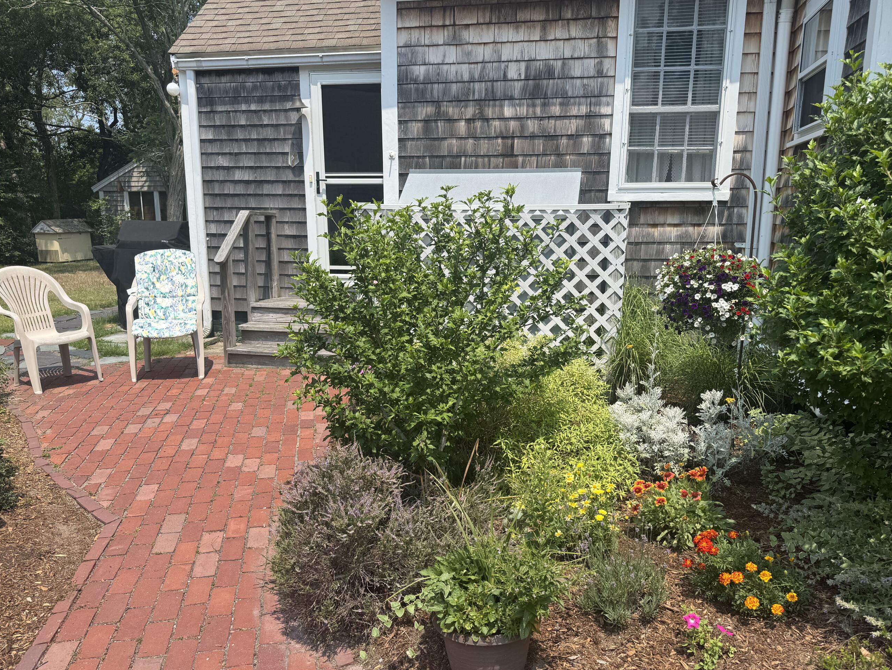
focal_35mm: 28
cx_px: 461
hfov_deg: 63.4
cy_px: 373
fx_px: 722
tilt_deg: -14.0
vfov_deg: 49.7
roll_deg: +0.0
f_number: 1.78
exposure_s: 1/3597
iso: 80
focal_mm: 6.76
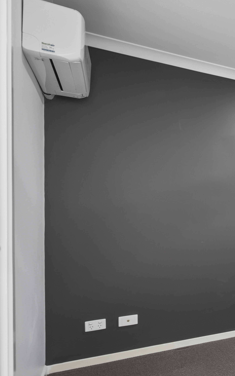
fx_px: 379
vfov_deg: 52.5
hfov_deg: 21.8
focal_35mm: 37
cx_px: 423
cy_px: 220
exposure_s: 5
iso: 800
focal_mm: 16
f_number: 7.1
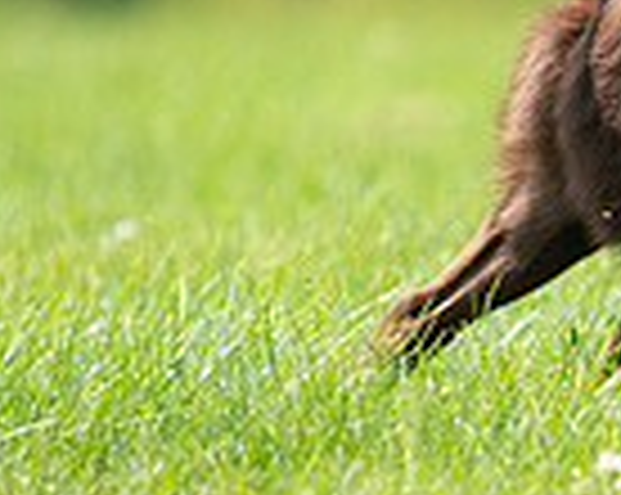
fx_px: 29237
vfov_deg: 1.0
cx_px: 1138
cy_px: -25
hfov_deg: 1.2
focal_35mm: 1593
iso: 2000
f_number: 6.3
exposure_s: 1/4000
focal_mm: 404
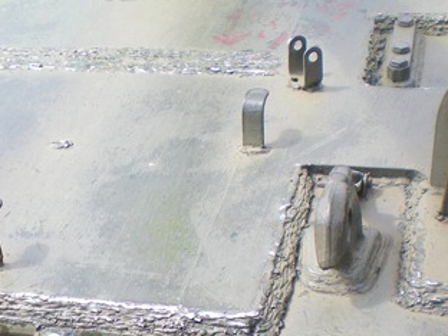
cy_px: 234
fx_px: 1009
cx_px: 162
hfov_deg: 24.9
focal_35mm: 78
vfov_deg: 18.8
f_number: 3.1
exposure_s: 1/400
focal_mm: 6.3
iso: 64
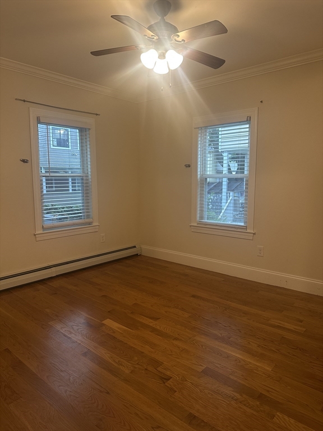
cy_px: 216
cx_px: 162
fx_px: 299
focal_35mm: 24
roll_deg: +0.1
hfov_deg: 56.8
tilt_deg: -6.1
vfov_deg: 71.6
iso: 160
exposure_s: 1/60
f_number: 1.78
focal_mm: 6.86
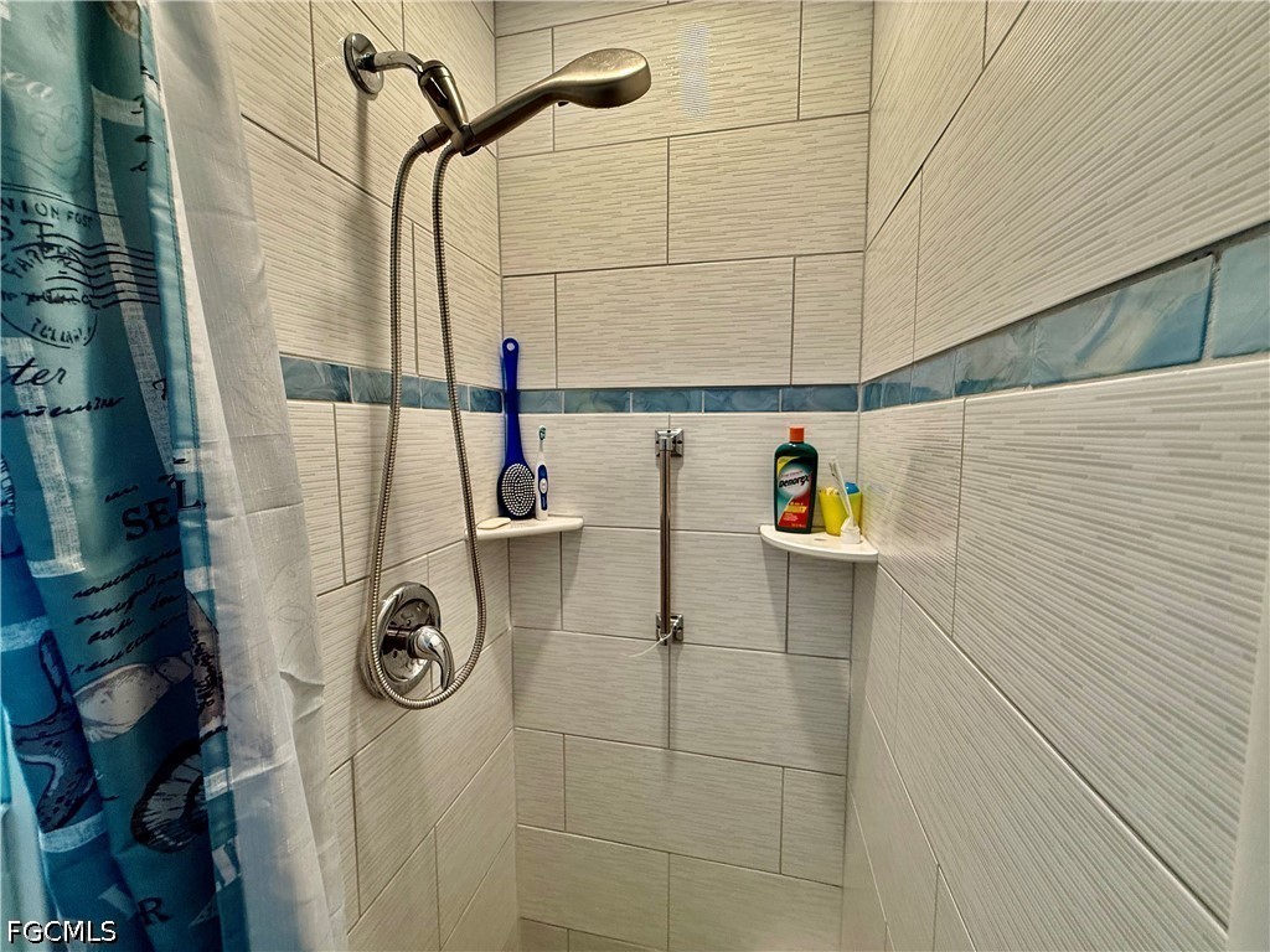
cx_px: 635
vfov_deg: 85.7
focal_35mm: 14
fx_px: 514
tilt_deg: -4.2
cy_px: 476
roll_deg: -0.8
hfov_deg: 102.1
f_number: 2.2
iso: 200
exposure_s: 1/120
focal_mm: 2.22
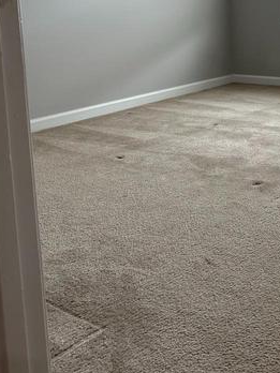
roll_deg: +2.3
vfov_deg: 34.5
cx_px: 278
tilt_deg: -4.9
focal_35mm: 53
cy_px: 51
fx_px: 572
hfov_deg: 26.1
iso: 100
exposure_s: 1/120
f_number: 1.78
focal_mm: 6.86
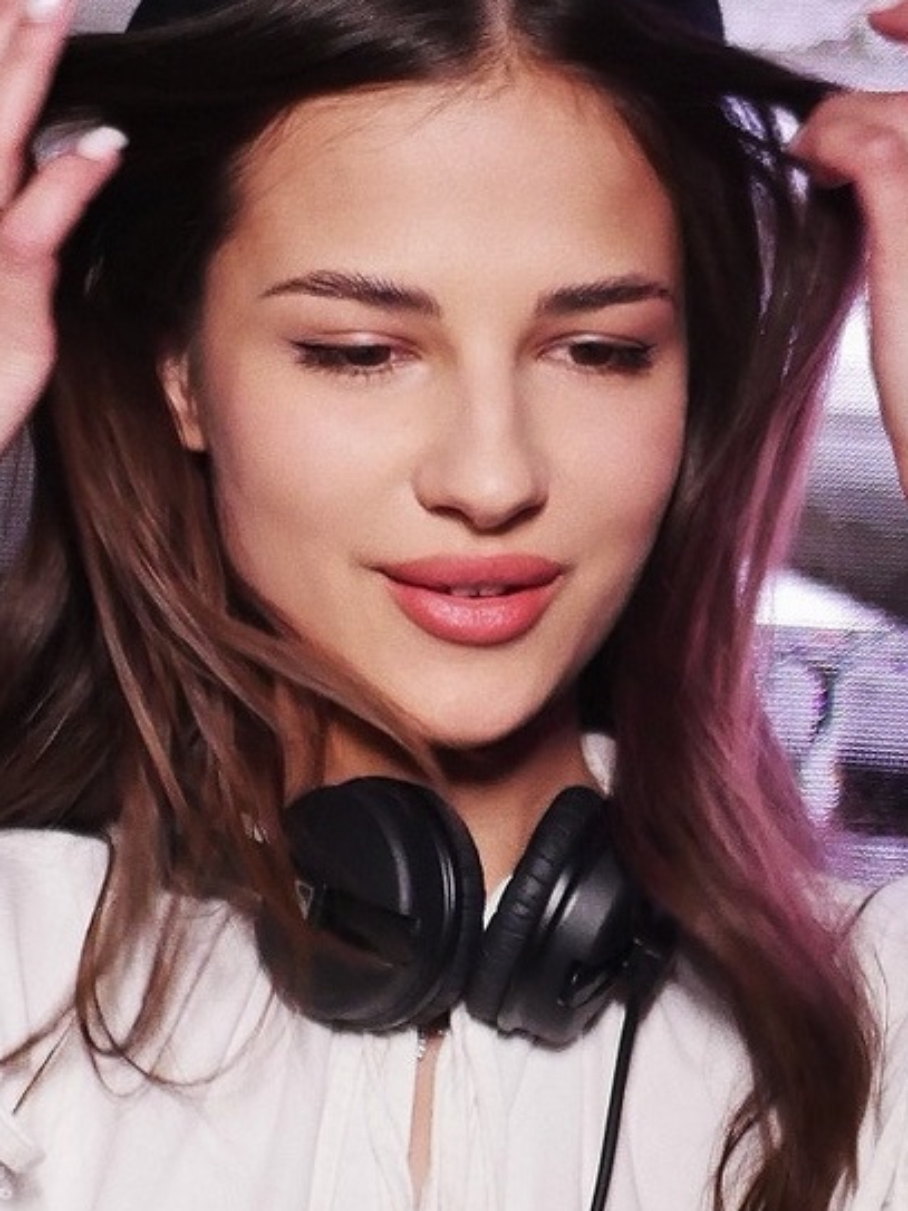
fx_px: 5318
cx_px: 134
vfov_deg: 12.9
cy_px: 1007
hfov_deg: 9.7
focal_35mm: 152
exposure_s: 1/250
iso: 1600
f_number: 1.7
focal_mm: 25
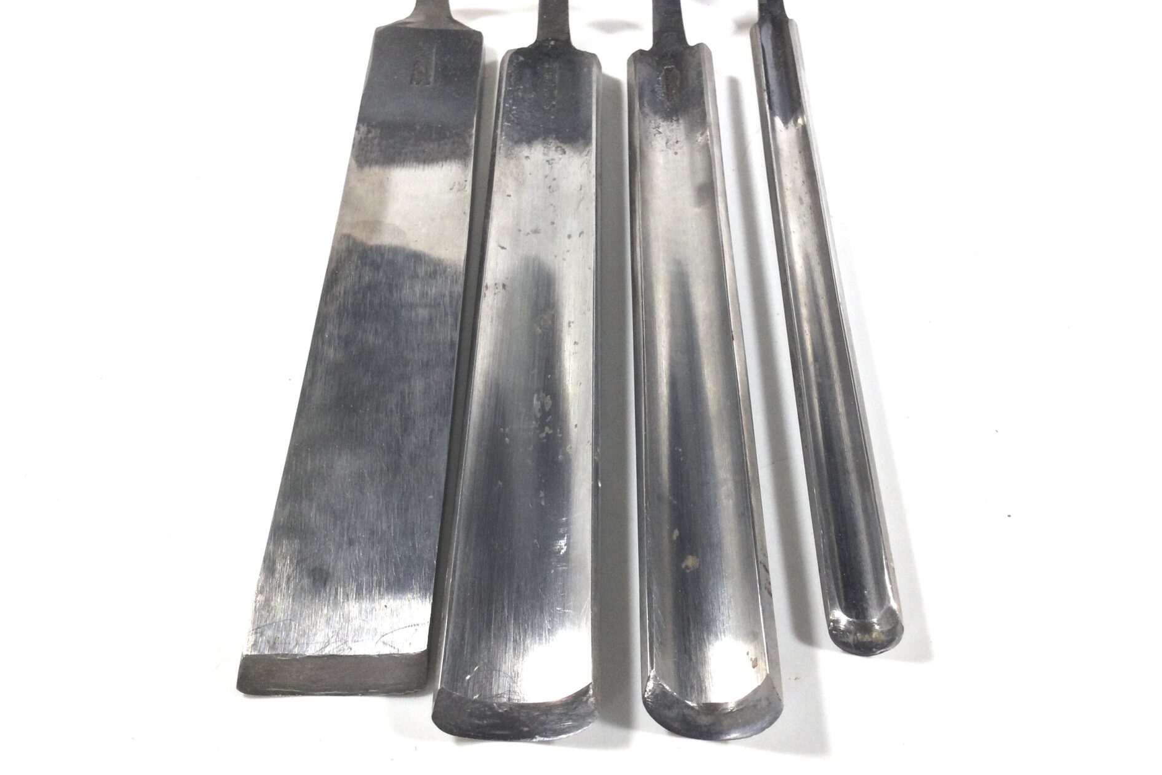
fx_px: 1065
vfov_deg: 39.9
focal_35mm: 33
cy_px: 355
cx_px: 592
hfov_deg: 57.2
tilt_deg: -49.4
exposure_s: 1/100
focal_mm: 3.3
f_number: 2.4
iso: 40
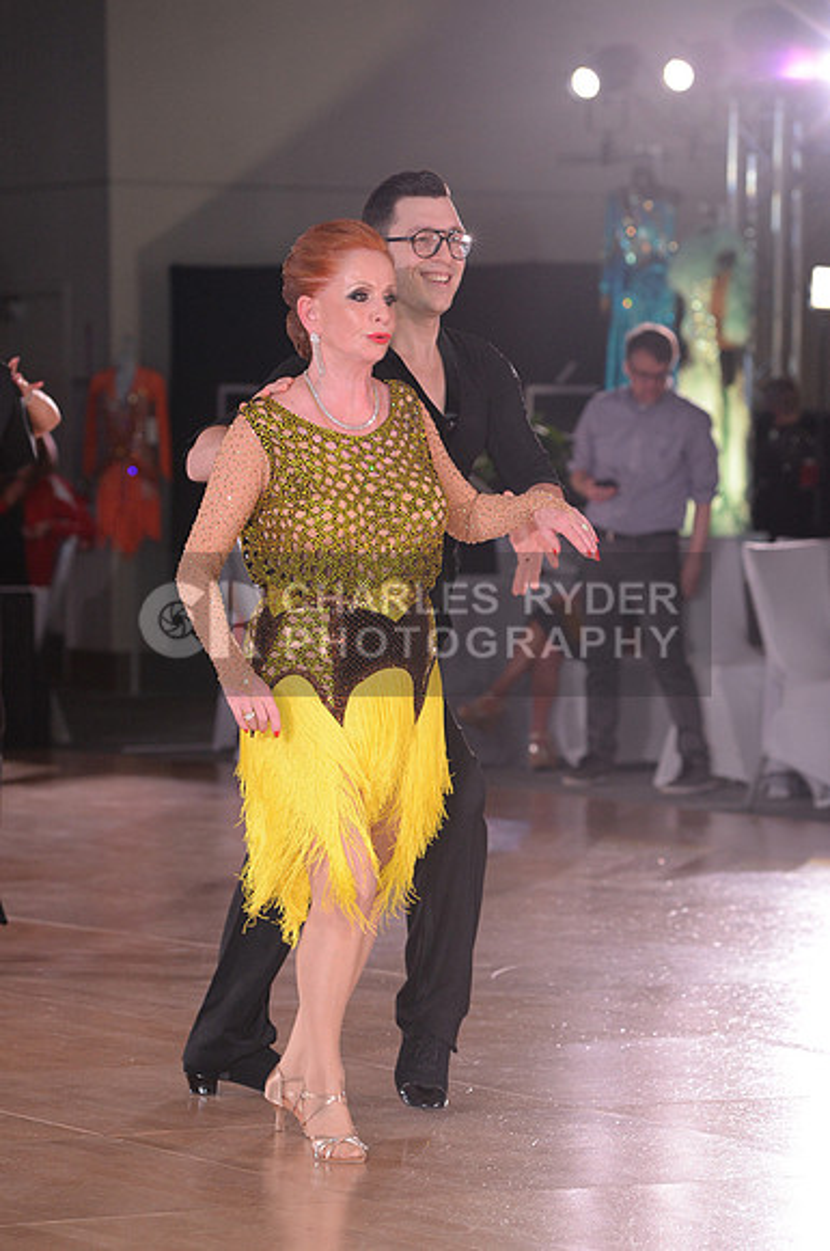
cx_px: 415
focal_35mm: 170
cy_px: 626
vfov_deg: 12.1
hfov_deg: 8.1
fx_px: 5896
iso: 3200
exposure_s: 1/250
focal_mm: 170
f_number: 9
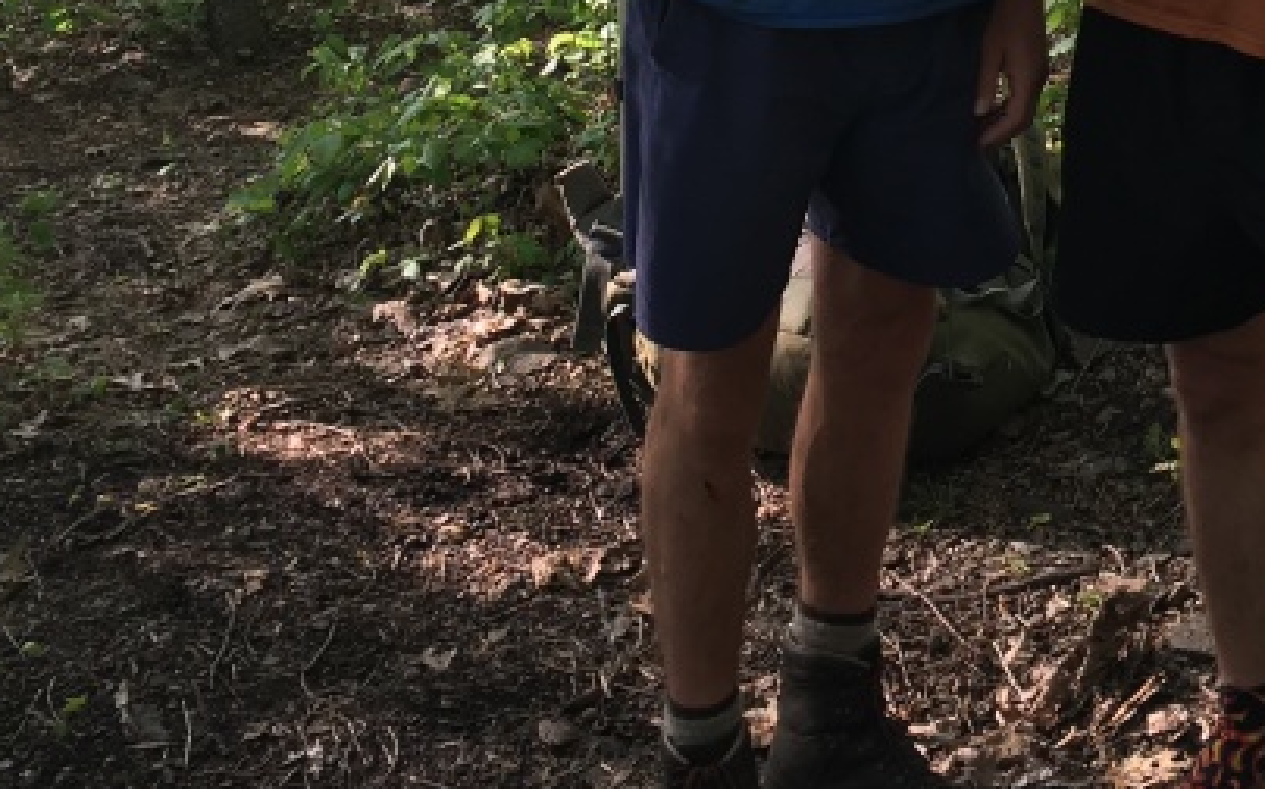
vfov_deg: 15.5
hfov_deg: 26.0
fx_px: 2688
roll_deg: -0.8
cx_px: 1008
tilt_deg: -9.1
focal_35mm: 78
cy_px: -379
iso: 25
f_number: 2.2
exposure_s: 1/141
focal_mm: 4.15
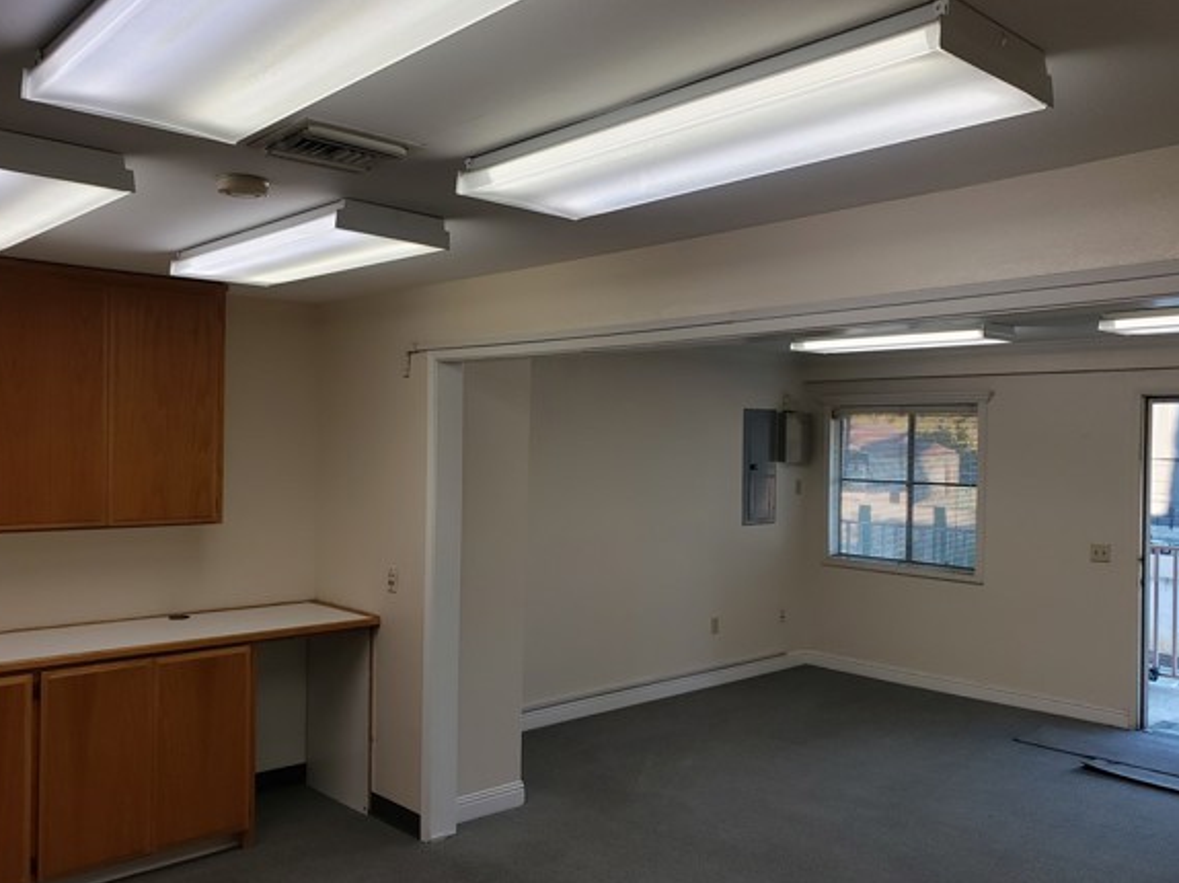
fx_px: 987
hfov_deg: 61.7
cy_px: 444
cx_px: 594
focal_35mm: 29
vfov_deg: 48.2
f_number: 2.4
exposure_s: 1/120
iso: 100
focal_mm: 4.3
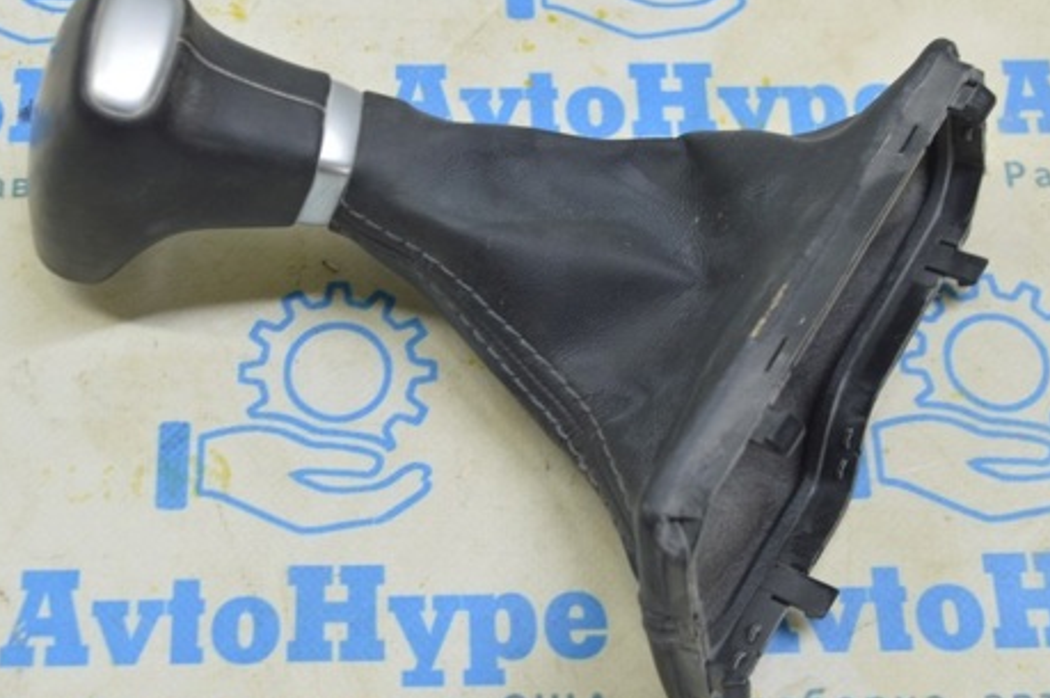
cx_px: 432
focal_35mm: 61
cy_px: 285
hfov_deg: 33.0
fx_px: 1768
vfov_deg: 22.3
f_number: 5.6
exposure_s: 1/20
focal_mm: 29
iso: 400
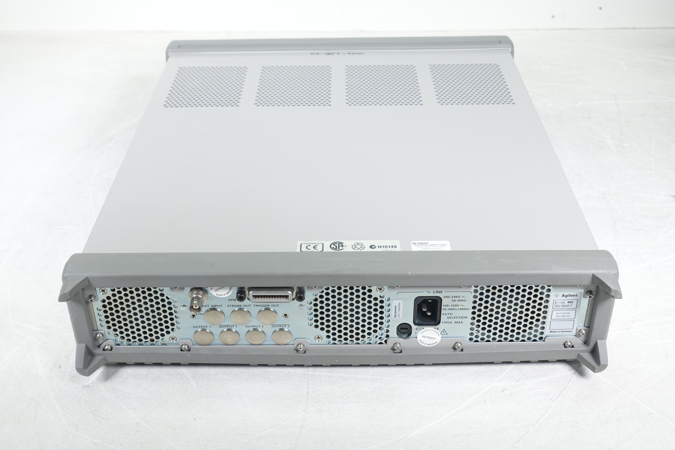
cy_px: 225
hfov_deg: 41.9
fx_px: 881
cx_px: 338
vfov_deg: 28.6
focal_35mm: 47
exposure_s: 1/100
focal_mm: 17.27
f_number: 4
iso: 125
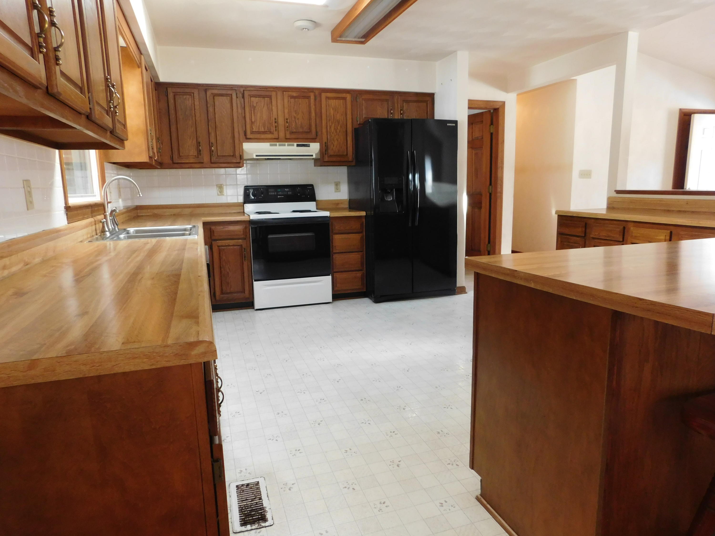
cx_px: 358
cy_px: 268
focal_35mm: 23
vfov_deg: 58.9
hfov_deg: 73.9
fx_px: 475
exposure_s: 1/30
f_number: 3
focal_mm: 4
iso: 250
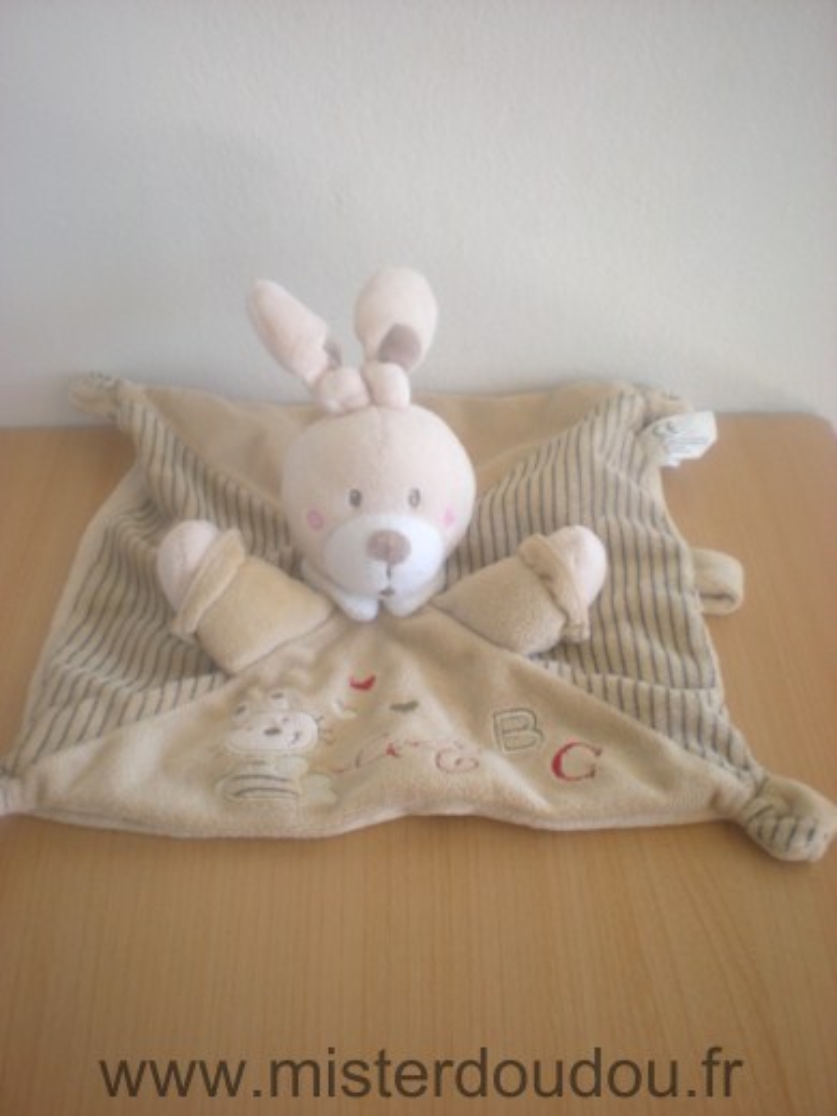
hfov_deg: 37.7
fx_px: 1225
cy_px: 558
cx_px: 418
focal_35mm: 38
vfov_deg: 49.0
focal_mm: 6.3
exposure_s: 1/63.2
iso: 120
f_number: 3.1
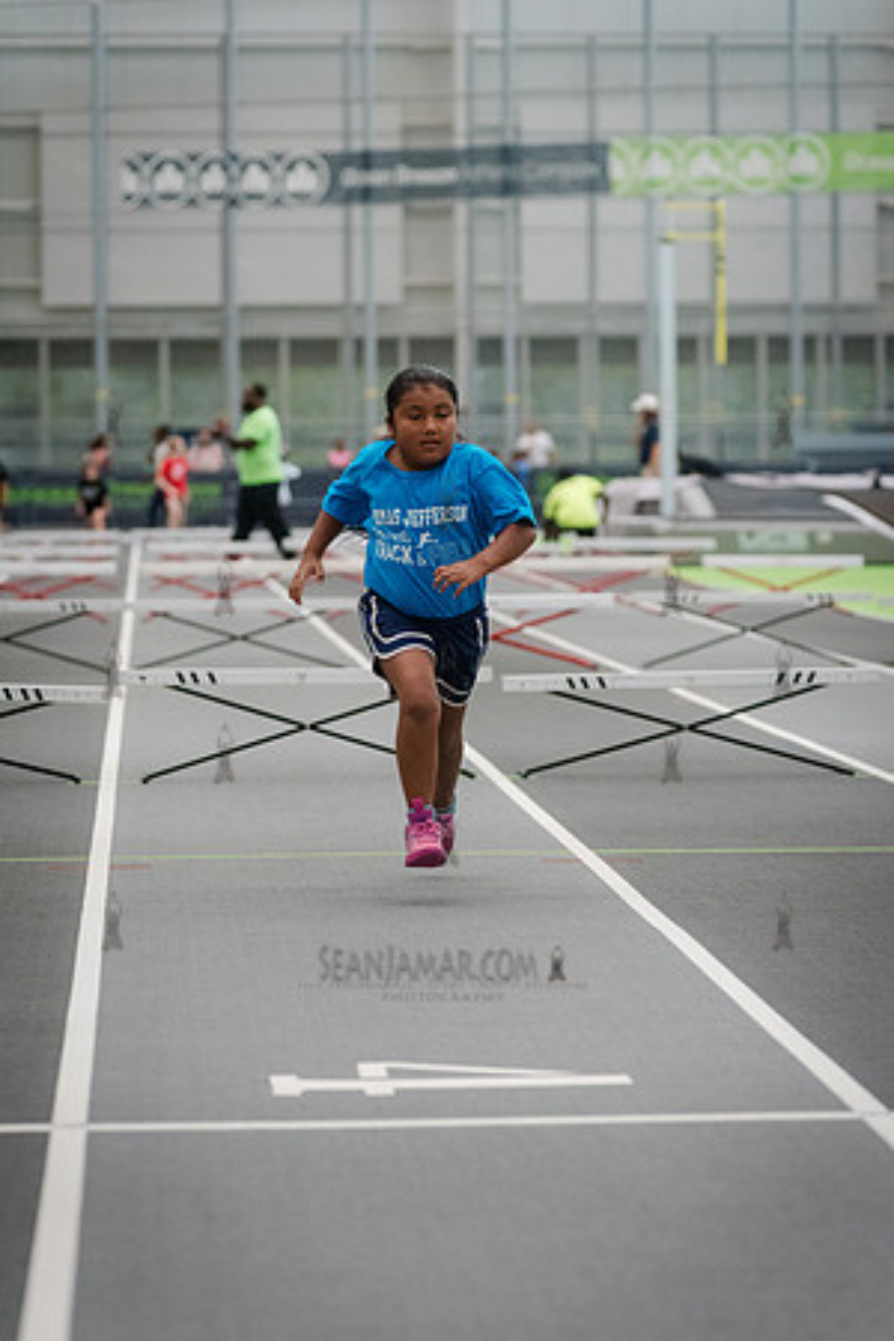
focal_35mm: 125
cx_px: 447
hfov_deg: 11.0
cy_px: 670
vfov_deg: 16.4
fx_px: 4656
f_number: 4
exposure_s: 1/1600
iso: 6400
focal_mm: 125
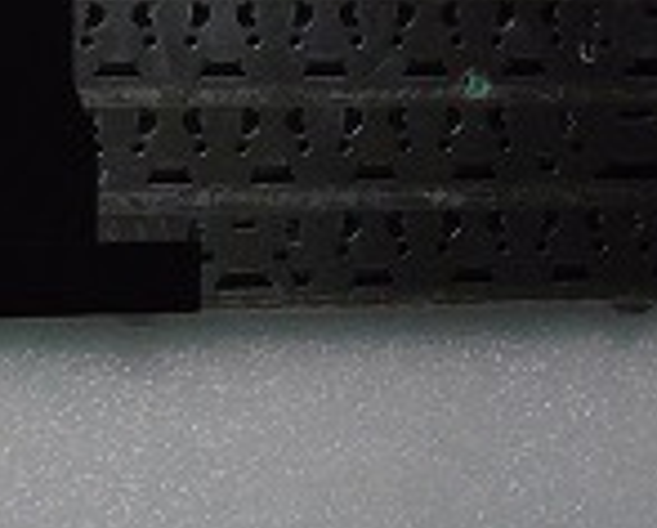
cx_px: -116
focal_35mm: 77
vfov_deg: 19.5
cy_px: 22
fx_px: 1499
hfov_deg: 22.8
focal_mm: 5.2
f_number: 6.4
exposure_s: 1/40
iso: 400
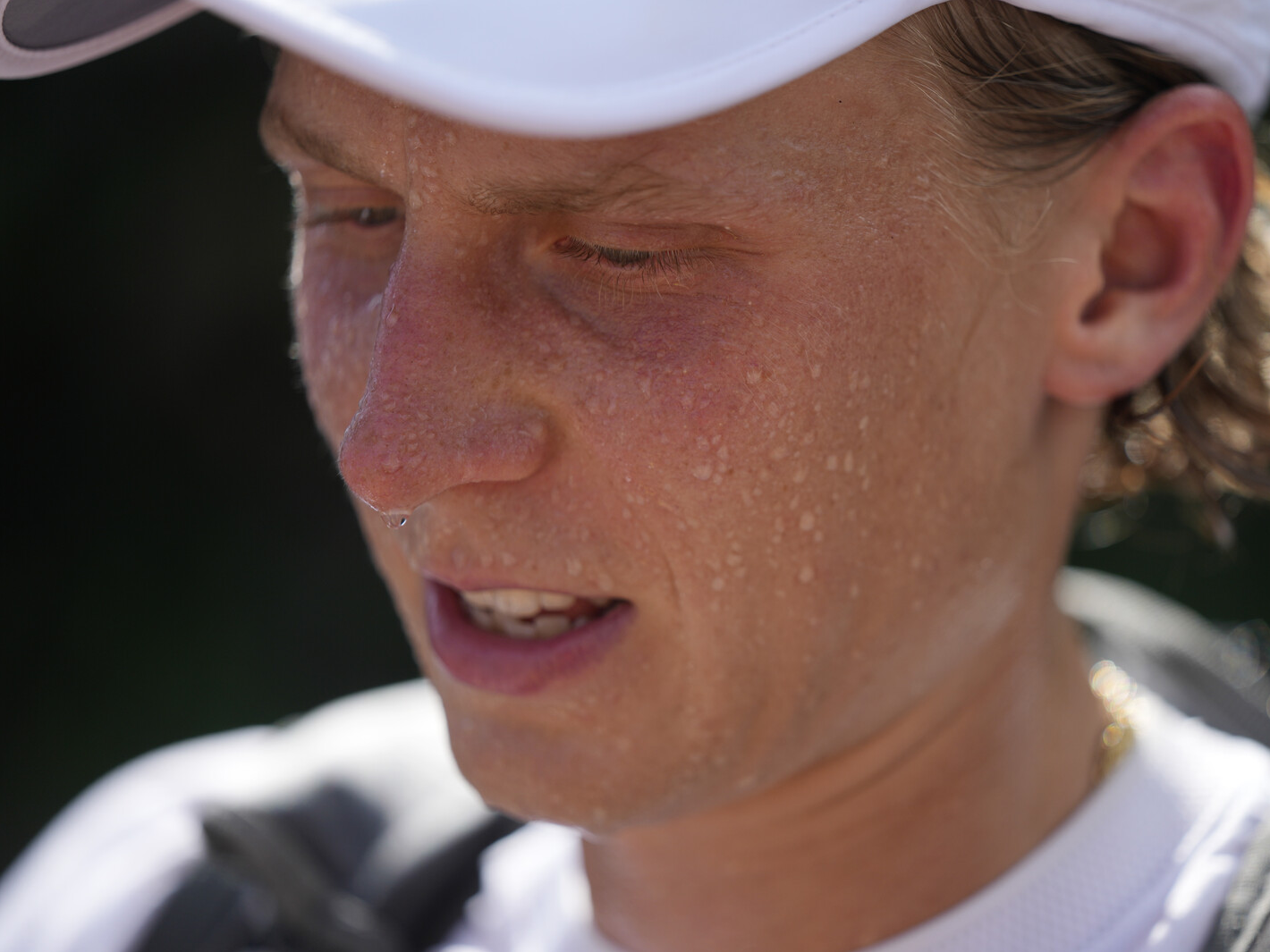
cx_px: 700
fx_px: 7118
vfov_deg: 7.7
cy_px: 476
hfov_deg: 10.2
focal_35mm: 194
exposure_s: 1/2000
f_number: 2.8
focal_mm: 179
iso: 200
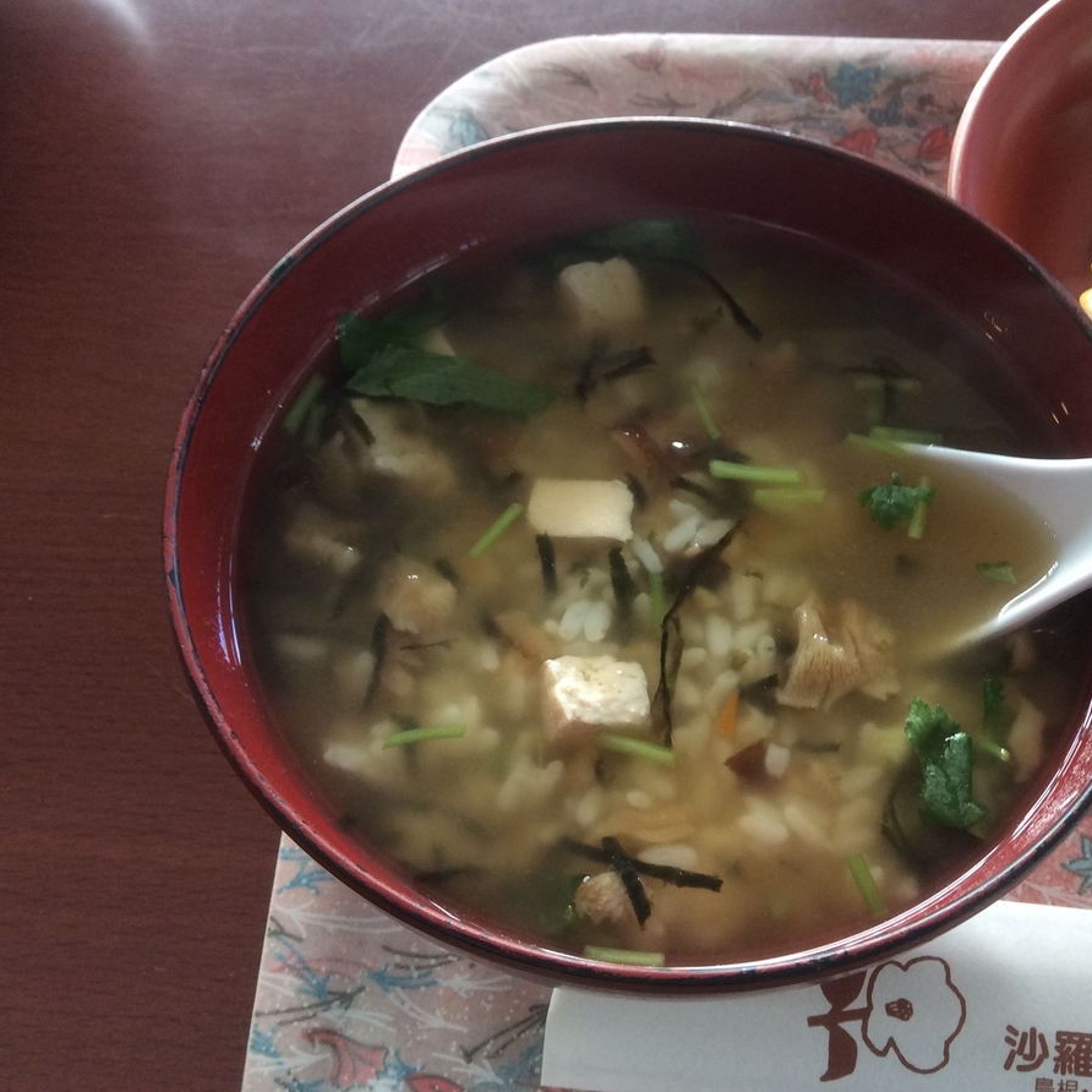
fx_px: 1356
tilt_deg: -59.1
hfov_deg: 43.6
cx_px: 655
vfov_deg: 43.9
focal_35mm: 38
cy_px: 545
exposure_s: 1/24
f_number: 2.4
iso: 100
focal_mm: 3.3
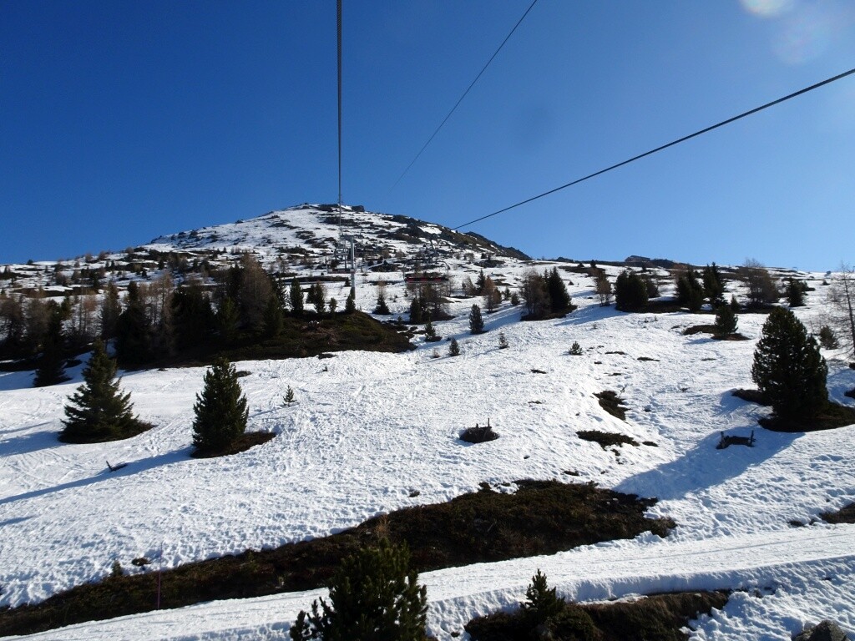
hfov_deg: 71.6
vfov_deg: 56.8
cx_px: 428
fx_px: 593
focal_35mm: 24
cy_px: 320
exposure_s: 1/1600
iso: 80
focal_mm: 4.1
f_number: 3.5
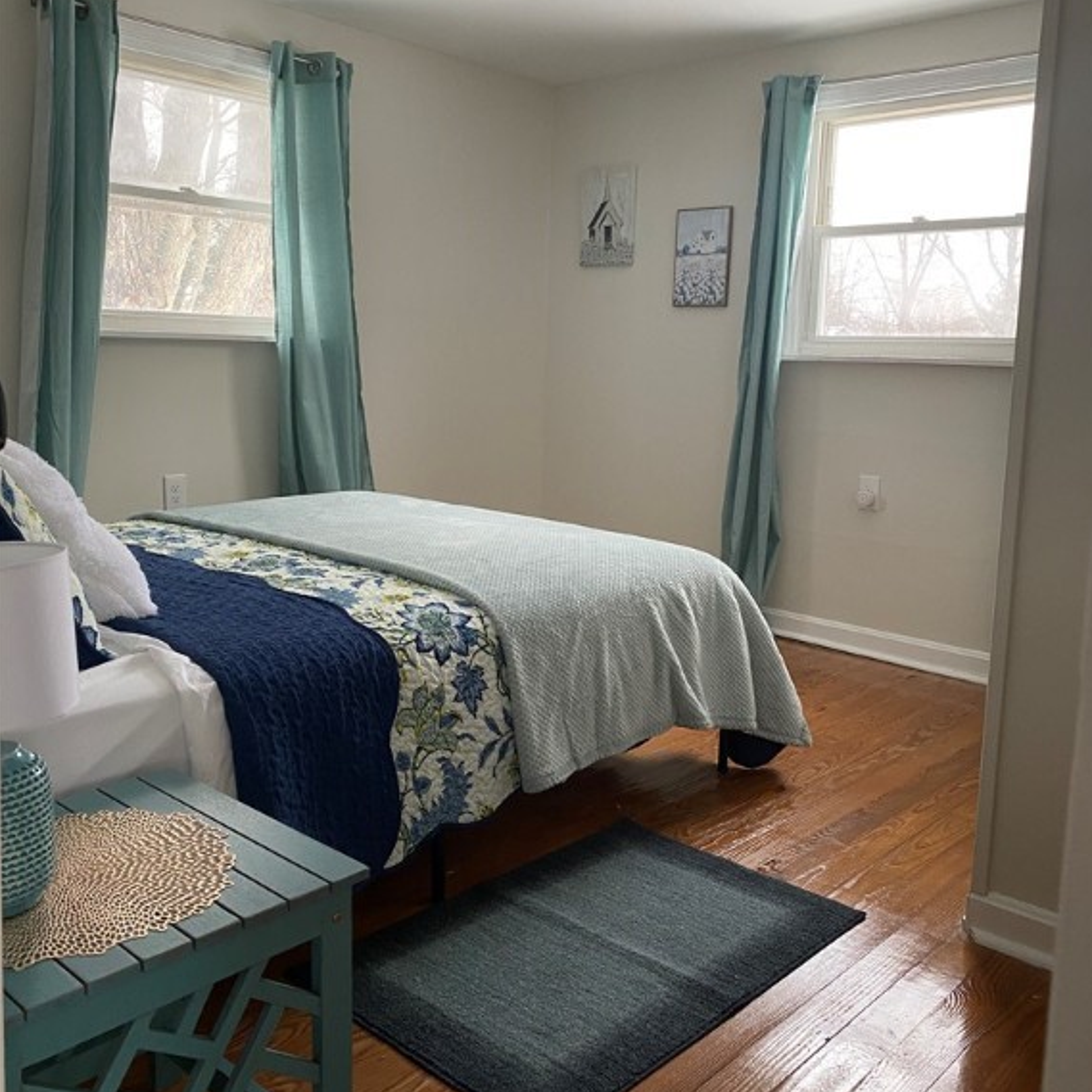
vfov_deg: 52.4
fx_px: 1106
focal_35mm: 31
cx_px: 551
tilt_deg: -6.5
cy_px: 486
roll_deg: -0.9
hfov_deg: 52.5
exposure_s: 1/70
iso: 125
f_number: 1.8
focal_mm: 4.25
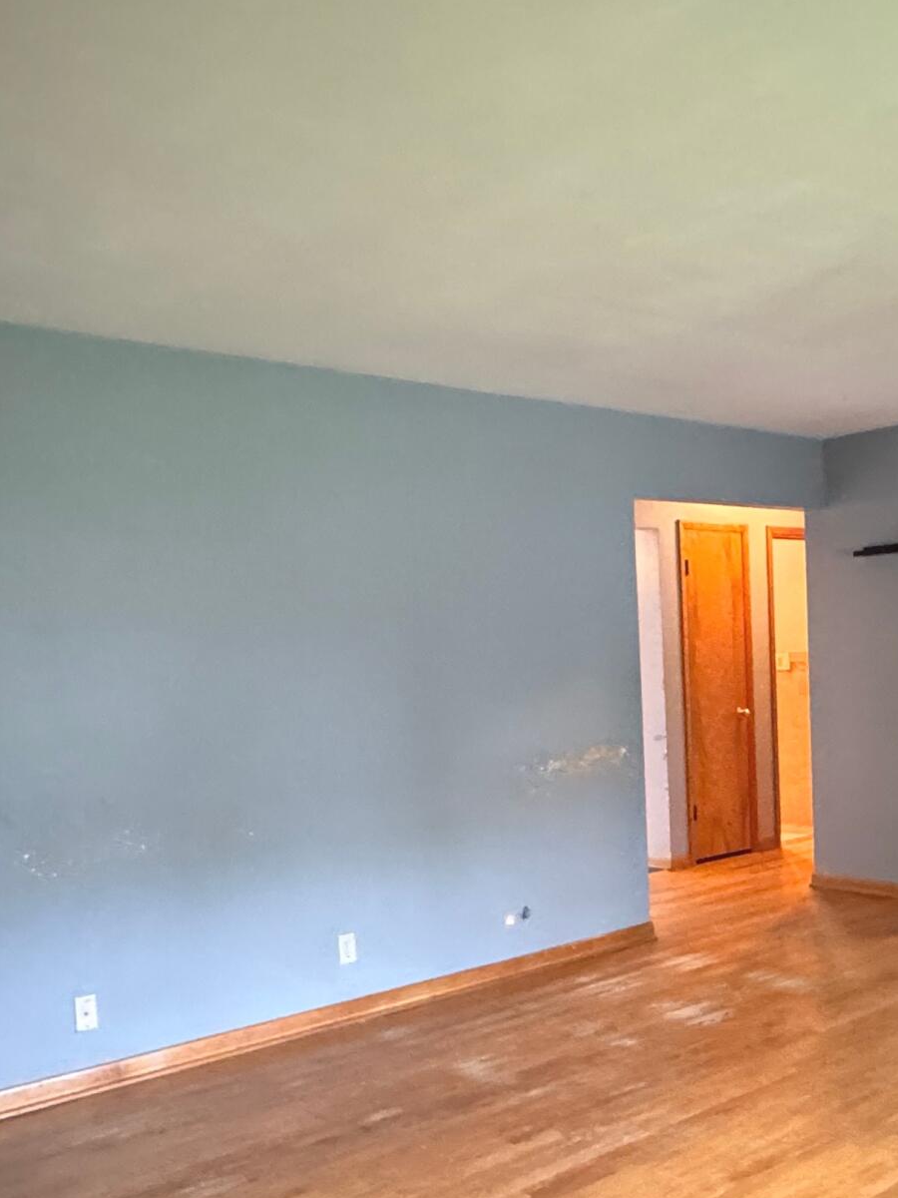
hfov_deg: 40.0
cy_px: 751
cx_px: 633
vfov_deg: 52.1
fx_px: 1211
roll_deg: +2.1
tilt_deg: -5.4
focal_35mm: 35
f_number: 2.2
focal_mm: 2.22
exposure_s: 1/40
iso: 1250
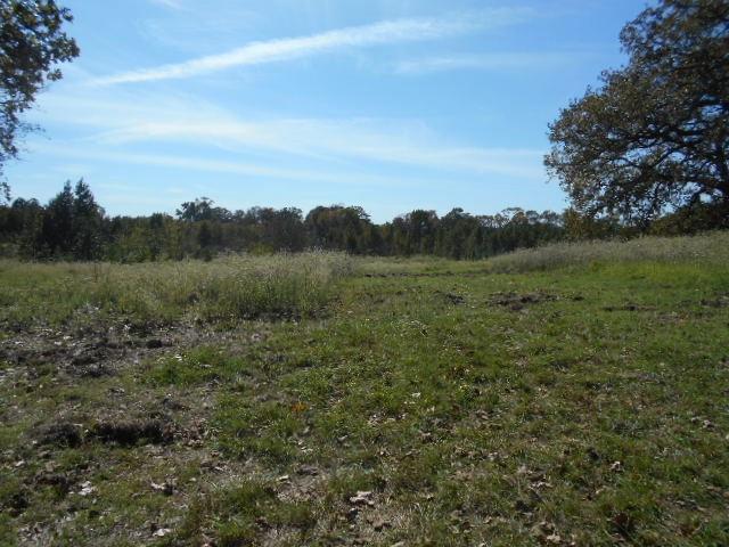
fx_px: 548
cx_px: 364
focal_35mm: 26
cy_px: 274
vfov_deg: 53.1
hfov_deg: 67.3
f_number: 3.2
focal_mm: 4.6
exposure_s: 1/1600
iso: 80
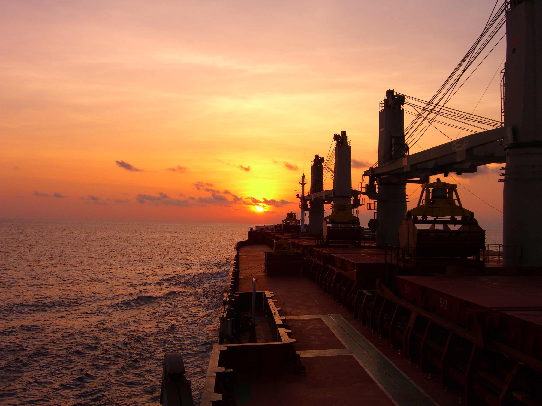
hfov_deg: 49.0
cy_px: 203
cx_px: 271
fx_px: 595
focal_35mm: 38
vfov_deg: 37.7
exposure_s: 1/320
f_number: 4
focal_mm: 7.9
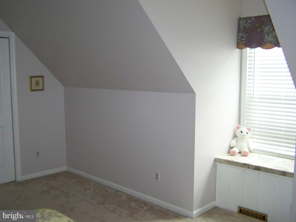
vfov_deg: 37.7
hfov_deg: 49.0
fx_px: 325
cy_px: 111
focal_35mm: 38
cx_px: 148
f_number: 2.8
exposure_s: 1/30
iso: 200
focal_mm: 6.3
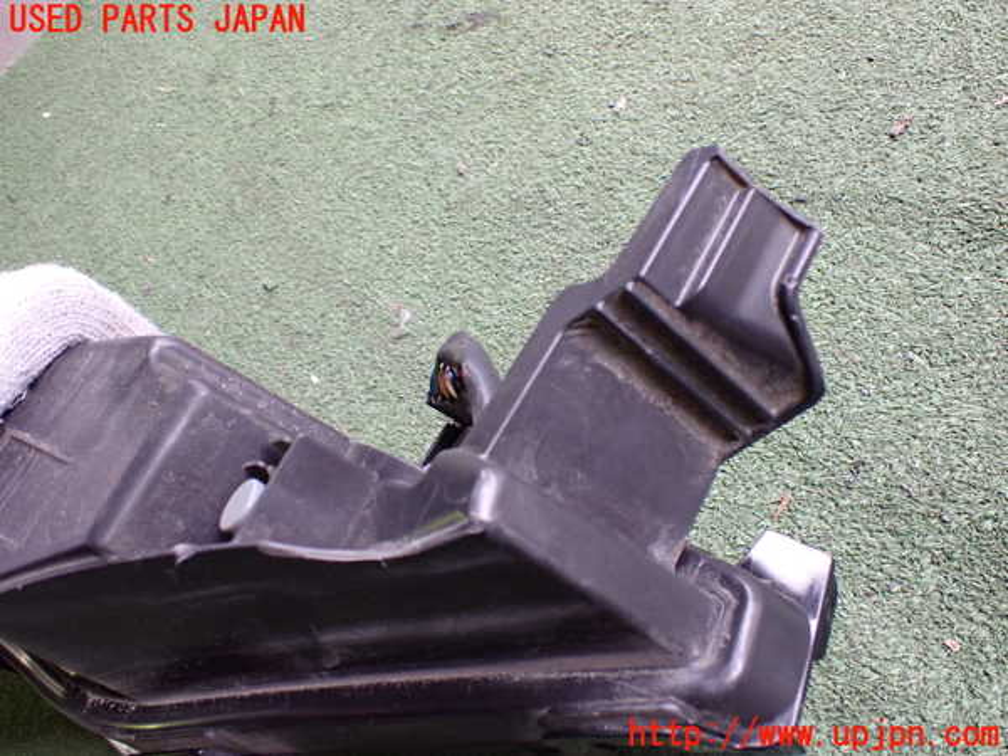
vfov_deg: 46.8
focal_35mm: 30
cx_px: 504
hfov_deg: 60.0
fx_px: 874
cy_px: 378
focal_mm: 5.4
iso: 640
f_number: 2.3
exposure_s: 1/125
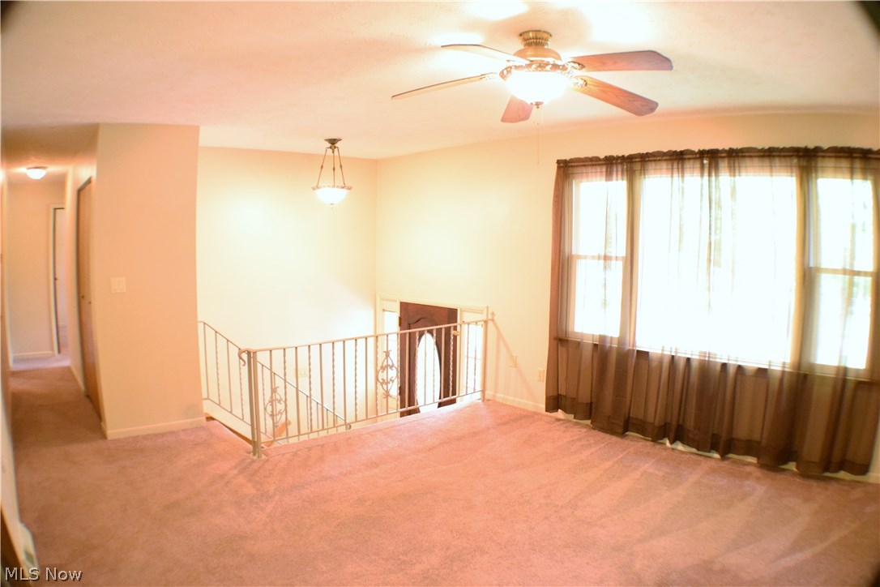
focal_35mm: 34
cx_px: 440
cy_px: 294
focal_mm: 23
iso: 4000
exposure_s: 1/45
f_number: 3.8
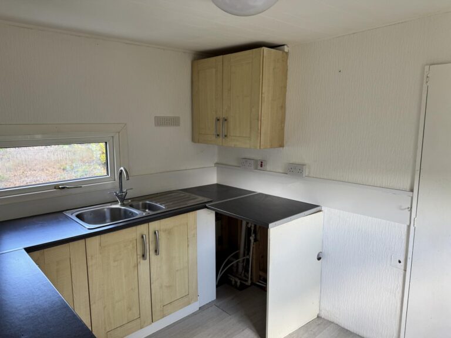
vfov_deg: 56.8
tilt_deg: -8.1
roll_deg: +0.0
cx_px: 226
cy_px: 169
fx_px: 313
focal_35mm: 24
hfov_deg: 71.6
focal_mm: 6.76
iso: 100
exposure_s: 1/121
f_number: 1.78
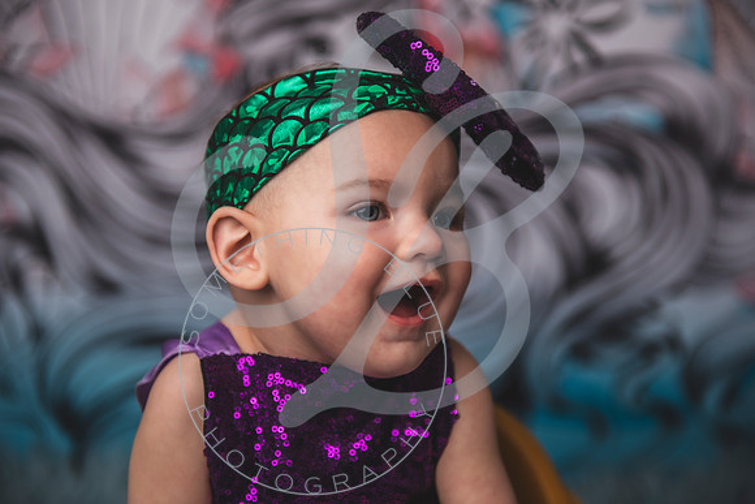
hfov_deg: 32.4
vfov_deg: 21.9
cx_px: 378
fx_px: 1301
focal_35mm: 62
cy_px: 252
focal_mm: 62
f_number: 2.8
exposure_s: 1/160
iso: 100
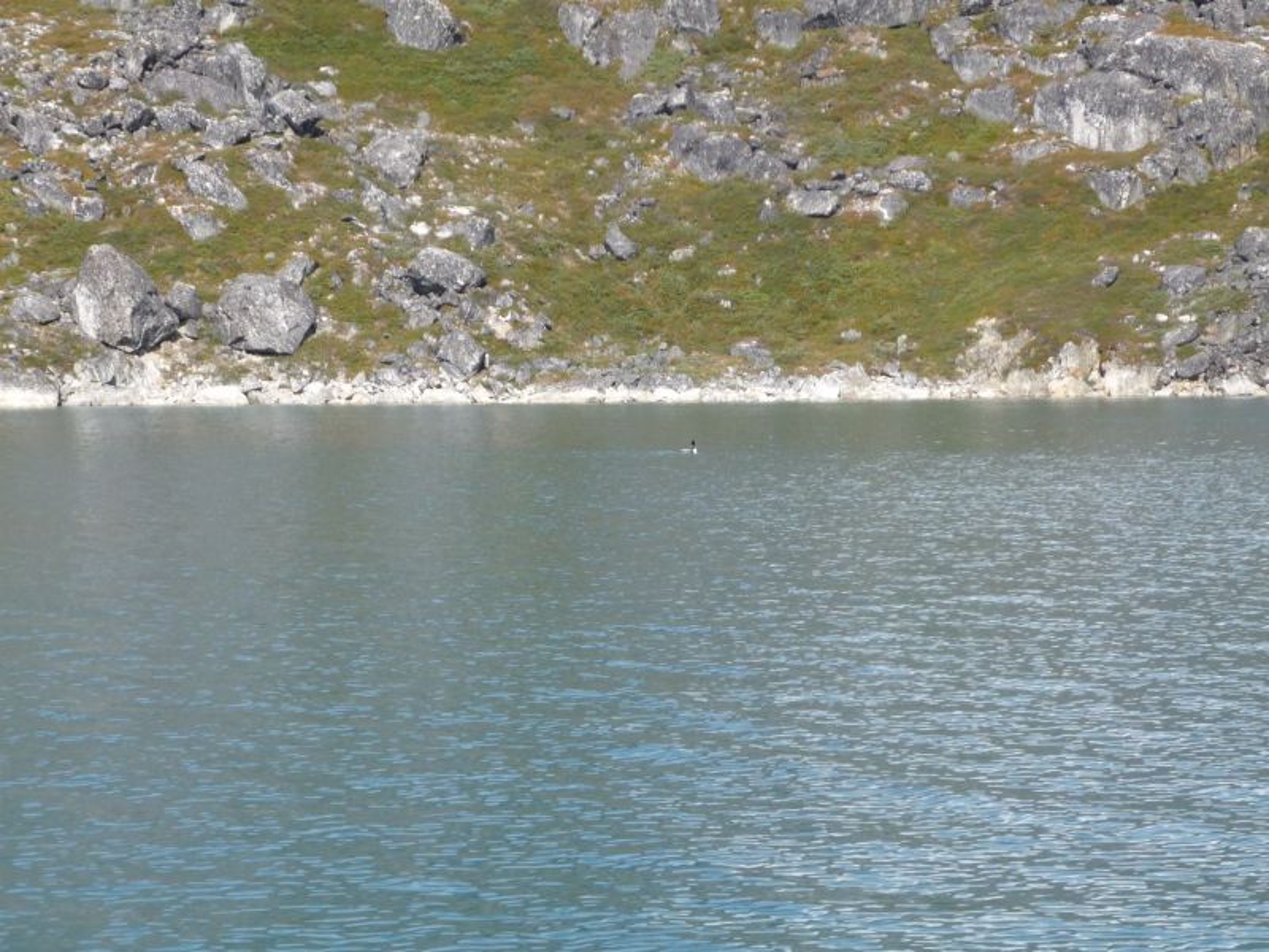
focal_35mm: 100
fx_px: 3666
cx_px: 634
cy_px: 476
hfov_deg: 19.6
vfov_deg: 14.8
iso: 100
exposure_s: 1/320
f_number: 5.1
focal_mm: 16.5
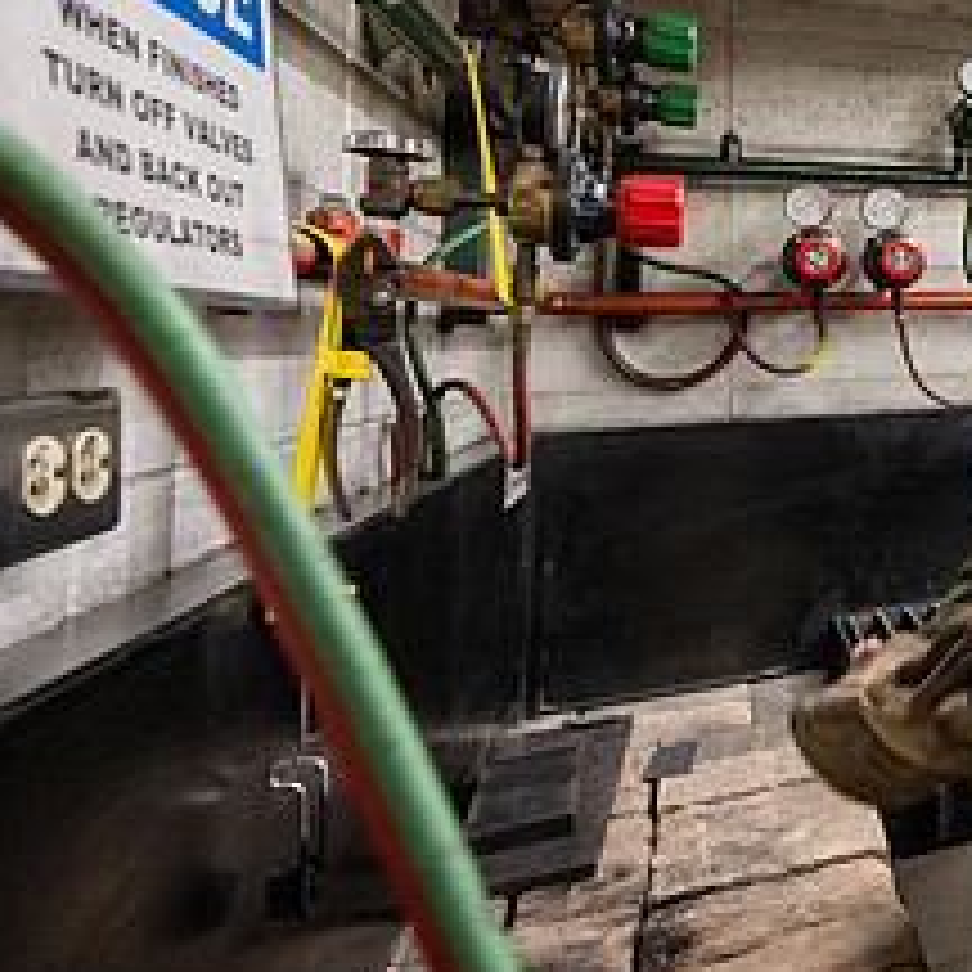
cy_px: 250
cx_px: 1260
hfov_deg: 35.3
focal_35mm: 32
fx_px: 1017
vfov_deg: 49.2
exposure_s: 1/160
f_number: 4
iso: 2500
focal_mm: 14
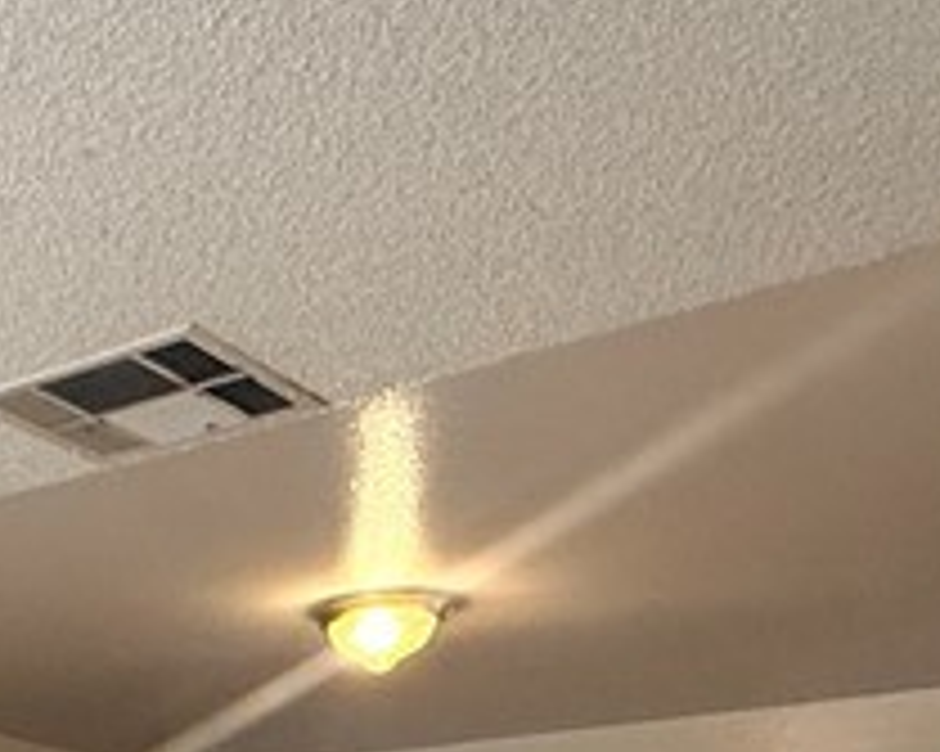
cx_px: -364
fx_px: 1863
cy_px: 1319
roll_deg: -0.3
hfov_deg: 23.9
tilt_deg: -6.5
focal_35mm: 67
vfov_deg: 18.4
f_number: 2.2
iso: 320
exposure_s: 1/99
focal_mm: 2.22
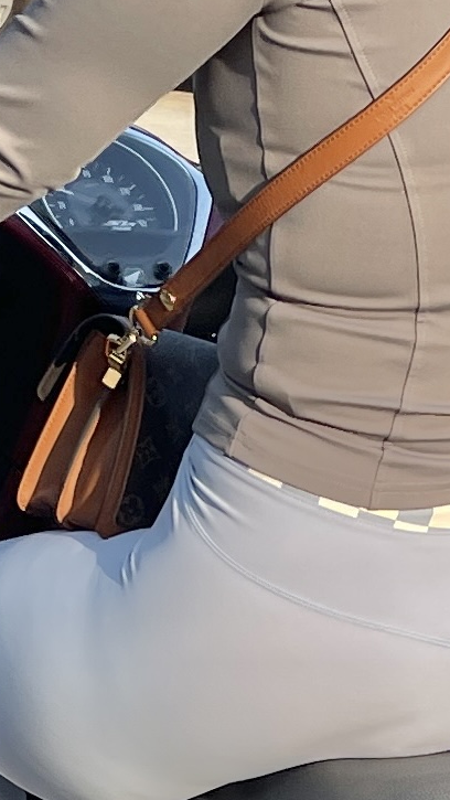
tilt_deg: -19.6
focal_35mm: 53
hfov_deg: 22.6
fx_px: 1124
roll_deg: -8.2
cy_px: 316
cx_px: 214
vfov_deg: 39.0
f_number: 1.6
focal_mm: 5.1
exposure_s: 1/1353
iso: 32
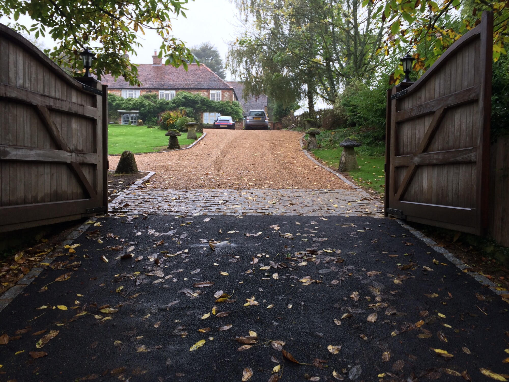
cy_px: 191
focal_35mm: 30
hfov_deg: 60.0
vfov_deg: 46.8
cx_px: 254
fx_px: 441
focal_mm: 4.12
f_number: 2.2
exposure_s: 1/40
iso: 40
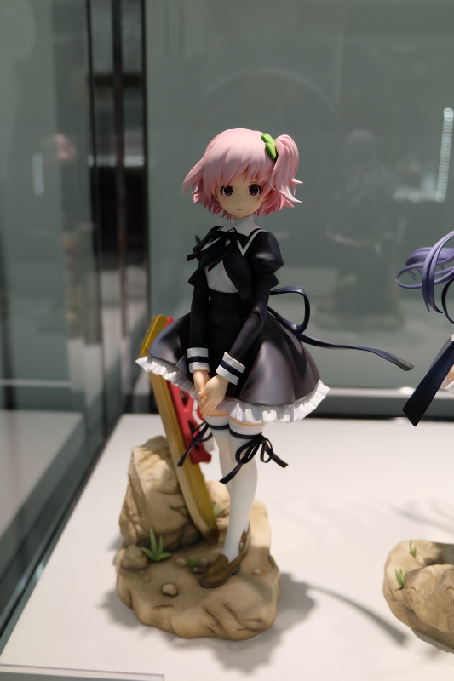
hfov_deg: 36.9
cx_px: 227
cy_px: 340
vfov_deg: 53.1
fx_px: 681
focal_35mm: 36
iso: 400
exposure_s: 1/140
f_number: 4.2
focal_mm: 24.3
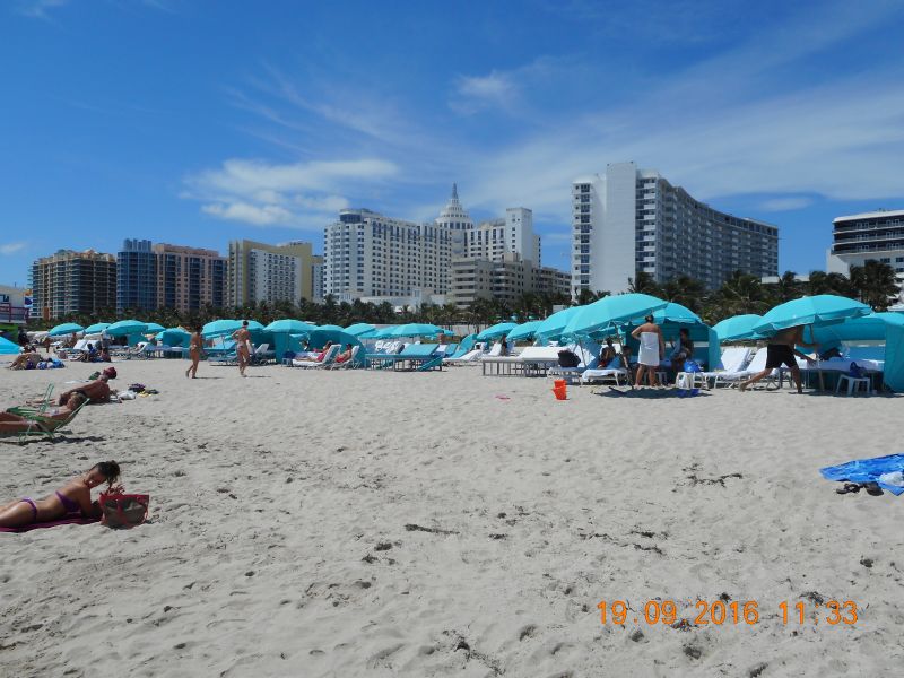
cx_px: 452
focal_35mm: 29
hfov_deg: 61.7
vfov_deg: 48.2
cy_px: 339
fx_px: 757
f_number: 11.3
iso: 80
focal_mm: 5.2
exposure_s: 1/200
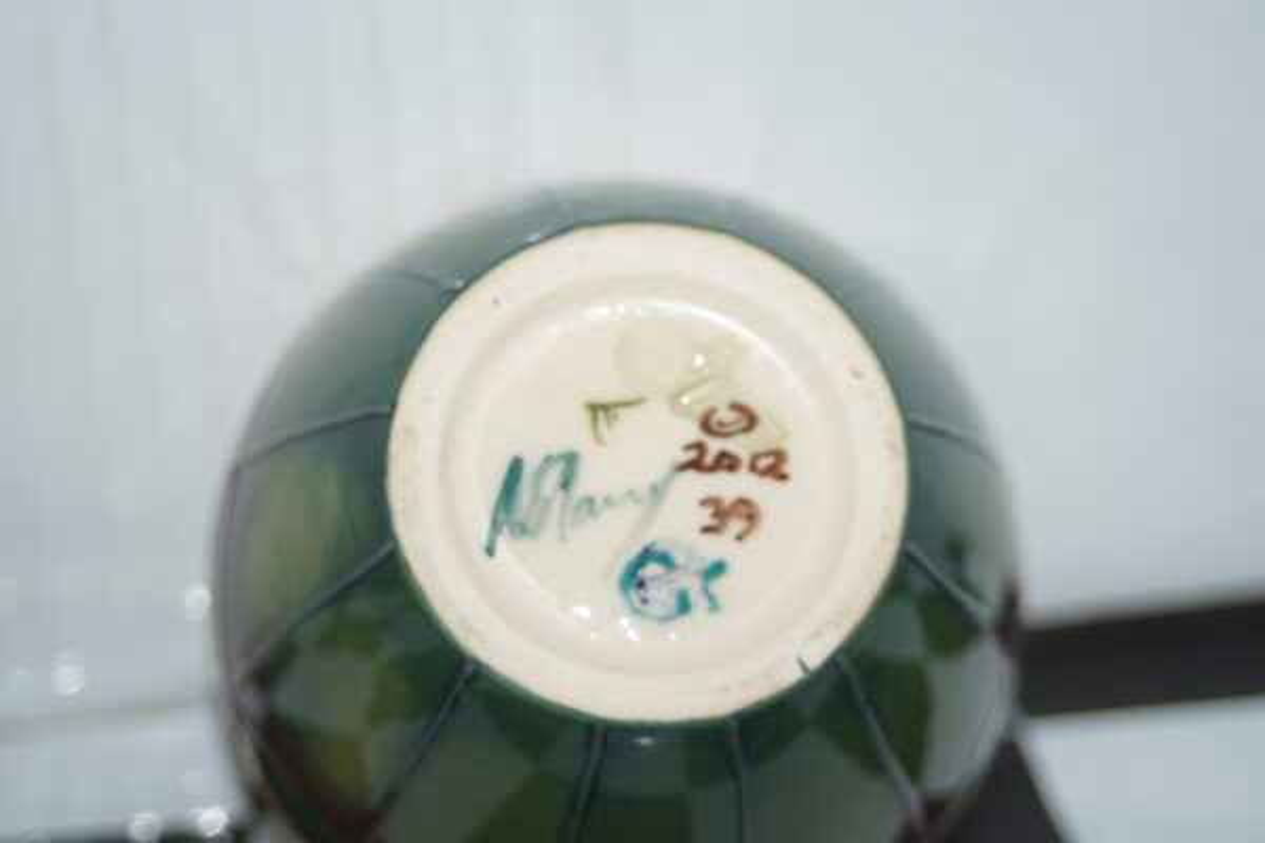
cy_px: 422
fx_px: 3162
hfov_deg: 22.6
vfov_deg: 15.2
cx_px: 632
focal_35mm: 90
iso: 200
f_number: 5.6
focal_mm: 60
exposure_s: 1/125
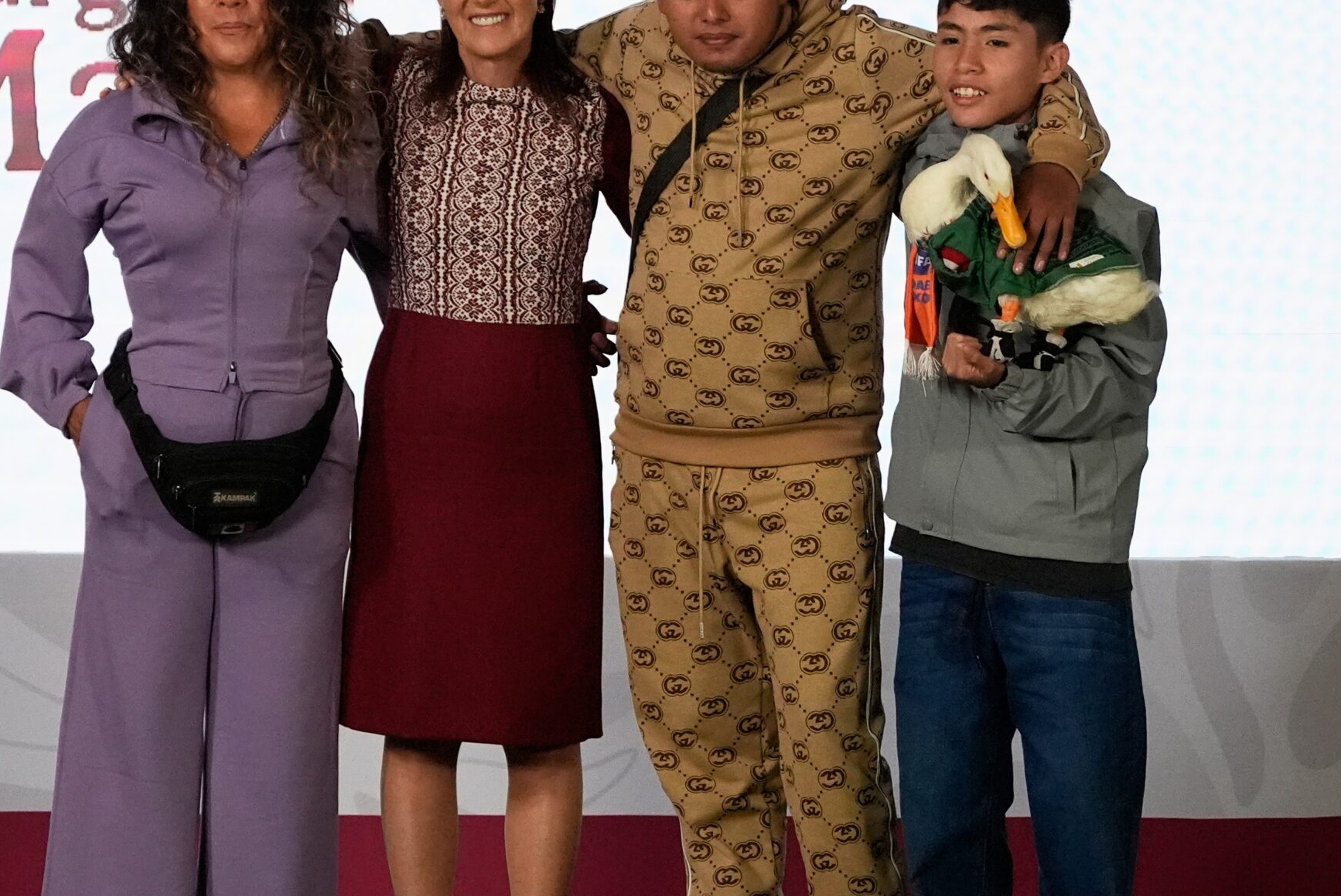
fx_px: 16514
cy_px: 487
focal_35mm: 443
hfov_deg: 4.7
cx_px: 630
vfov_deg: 3.1
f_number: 6.3
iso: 5000
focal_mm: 200
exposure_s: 1/320
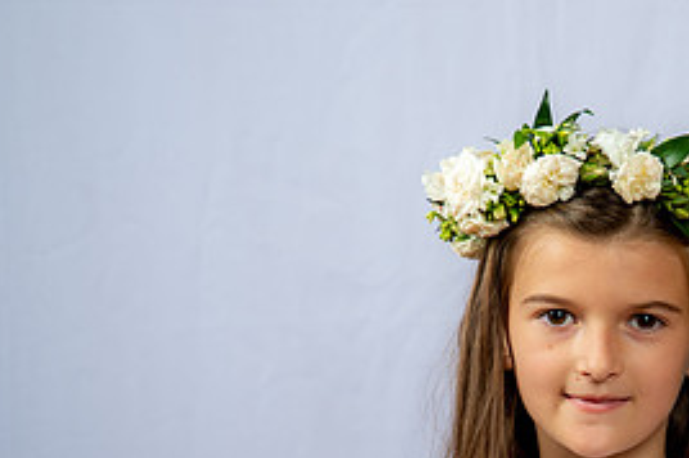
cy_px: 494
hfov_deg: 13.1
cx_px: 632
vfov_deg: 8.7
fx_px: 2982
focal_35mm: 156
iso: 250
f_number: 6.3
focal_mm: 72
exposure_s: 1/200
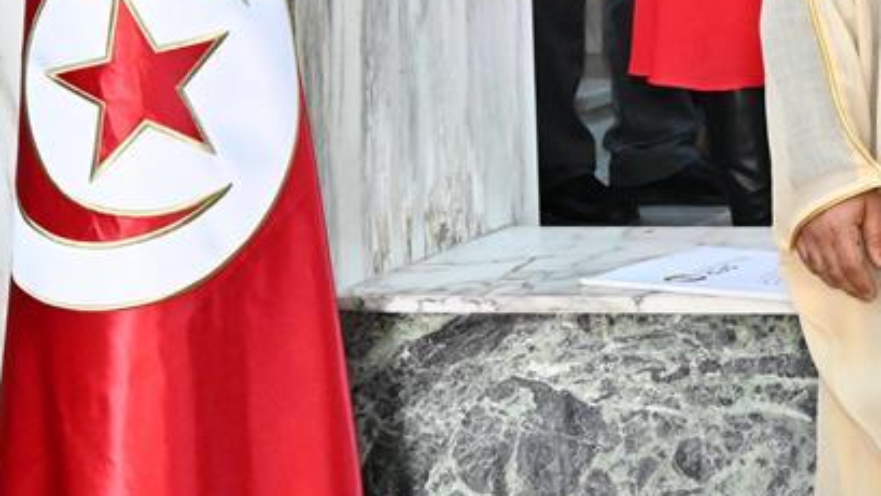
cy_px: -157
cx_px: 1605
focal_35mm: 131
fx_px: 3060
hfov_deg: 14.4
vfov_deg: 9.1
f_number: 4.5
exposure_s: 1/200
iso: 3200
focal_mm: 32
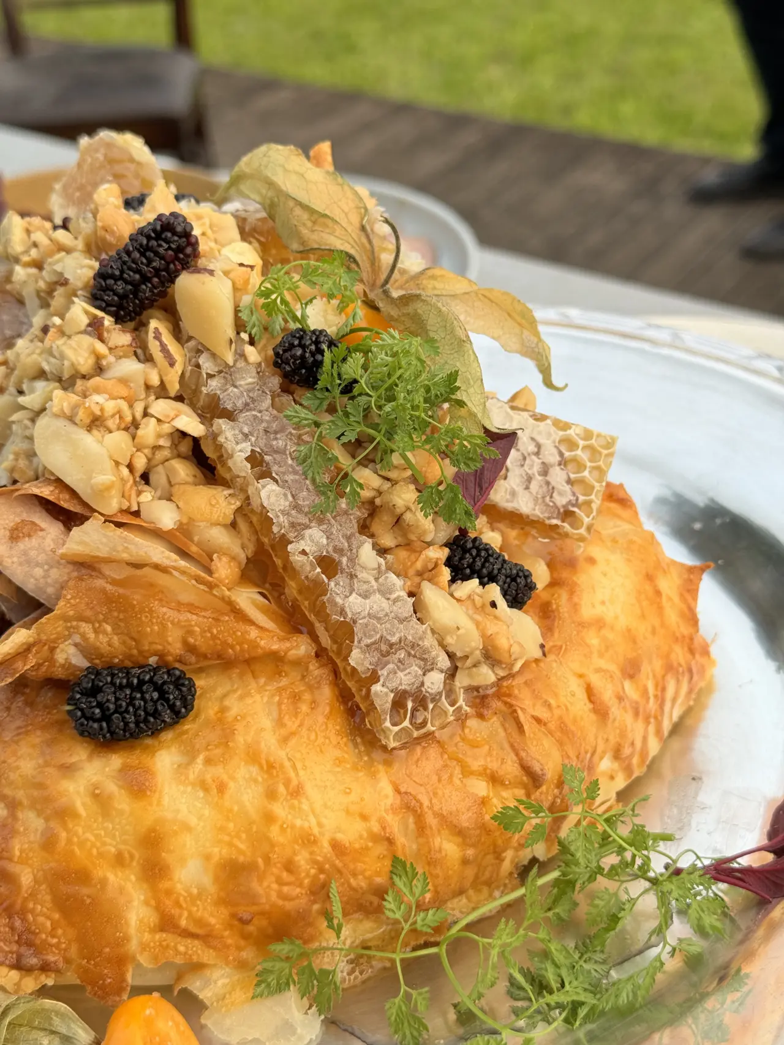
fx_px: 1450
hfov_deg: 30.3
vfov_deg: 39.7
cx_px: 392
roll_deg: +4.8
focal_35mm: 48
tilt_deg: -30.6
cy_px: 522
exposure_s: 1/261
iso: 64
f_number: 1.78
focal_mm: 6.76
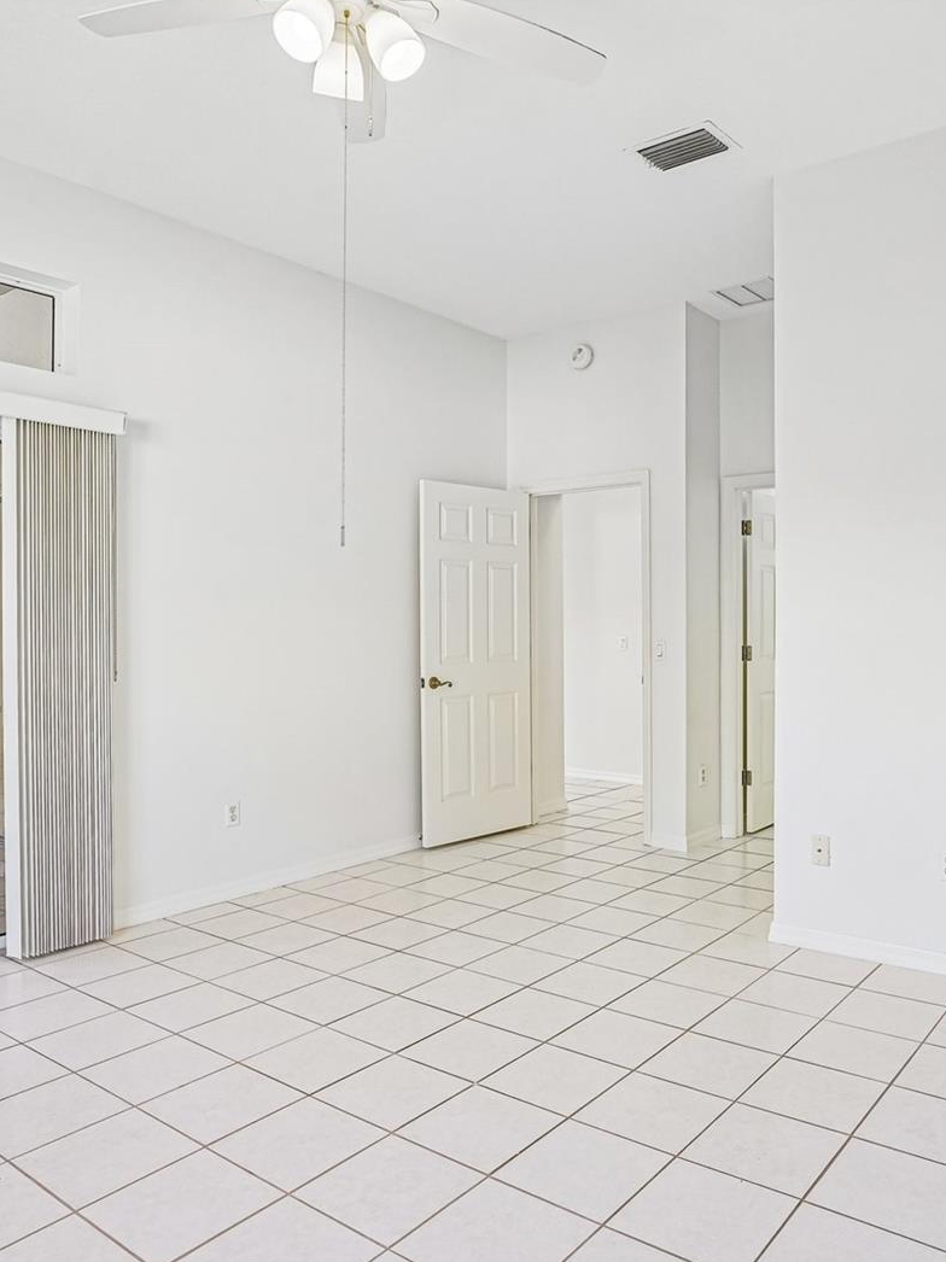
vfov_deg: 69.4
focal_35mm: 25
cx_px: 577
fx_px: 911
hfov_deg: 54.4
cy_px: 635
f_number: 9
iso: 320
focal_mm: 17
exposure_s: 1/30
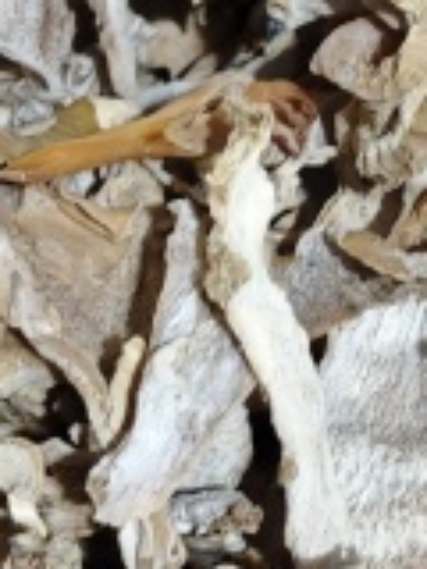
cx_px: 142
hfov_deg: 9.7
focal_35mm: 153
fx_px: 2516
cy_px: 183
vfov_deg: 12.9
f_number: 1.62
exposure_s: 1/52.1
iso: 640
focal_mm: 6.55
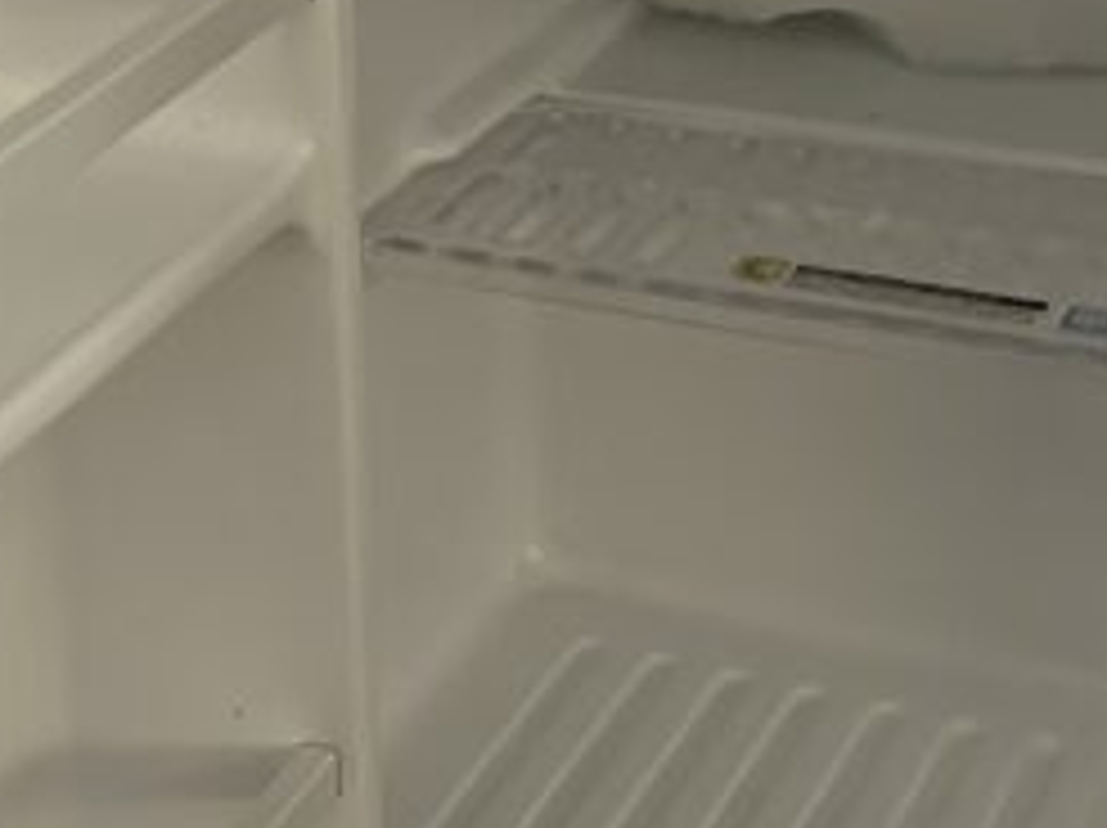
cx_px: 220
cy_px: 436
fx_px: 3195
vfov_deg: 14.8
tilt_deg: -27.0
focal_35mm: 100
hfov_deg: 19.5
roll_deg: +3.1
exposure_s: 1/30
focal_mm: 6.86
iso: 1000
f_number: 1.78
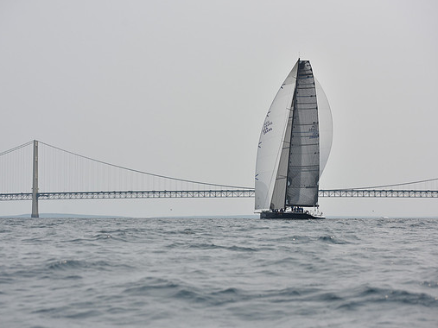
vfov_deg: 19.1
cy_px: 164
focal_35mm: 77
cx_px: 204
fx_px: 974
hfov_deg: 25.3
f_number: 4.5
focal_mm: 70
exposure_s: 1/5000
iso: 250
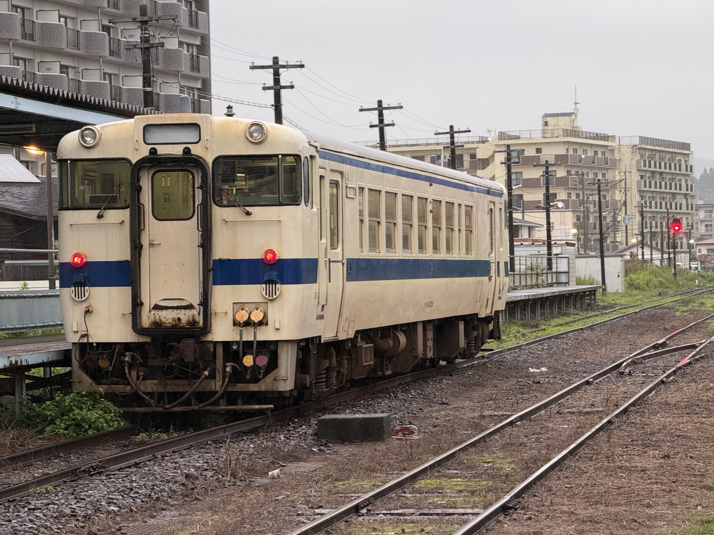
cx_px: 359
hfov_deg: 16.3
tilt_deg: +0.0
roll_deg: +0.8
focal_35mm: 121
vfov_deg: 12.2
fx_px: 2496
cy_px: 268
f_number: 2.8
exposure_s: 1/60
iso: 250
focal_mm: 15.66
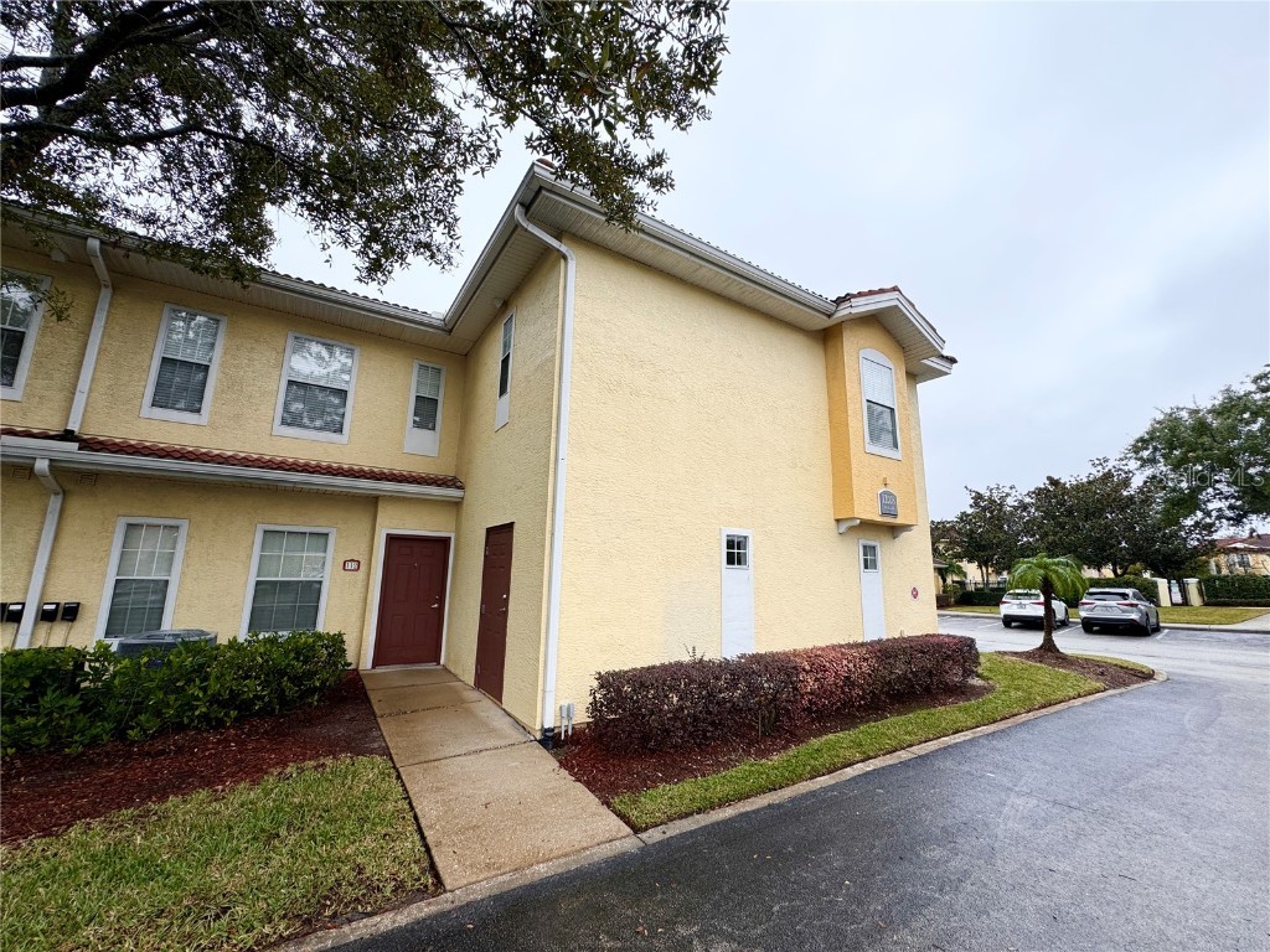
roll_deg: -1.4
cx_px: 635
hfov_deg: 102.1
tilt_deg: +9.5
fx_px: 514
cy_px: 476
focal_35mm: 14
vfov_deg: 85.7
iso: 40
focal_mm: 2.22
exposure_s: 1/394
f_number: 2.2
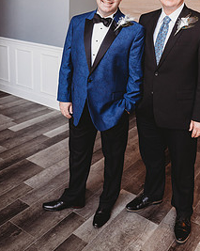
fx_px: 282
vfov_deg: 46.3
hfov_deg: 38.8
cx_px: 129
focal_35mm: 38
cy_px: 63
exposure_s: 1/200
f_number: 2.8
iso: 500
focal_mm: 24
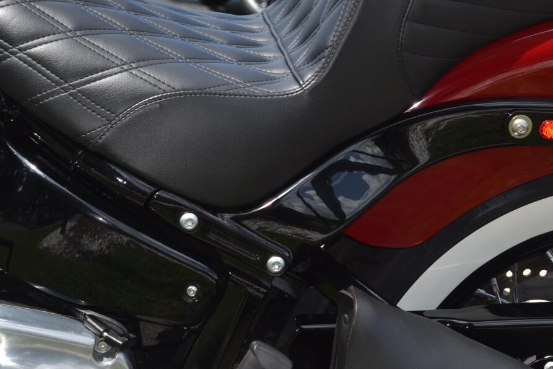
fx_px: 2321
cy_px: 333
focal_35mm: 151
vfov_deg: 9.0
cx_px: 471
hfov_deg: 13.5
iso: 100
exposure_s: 1/200
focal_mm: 45
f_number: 8
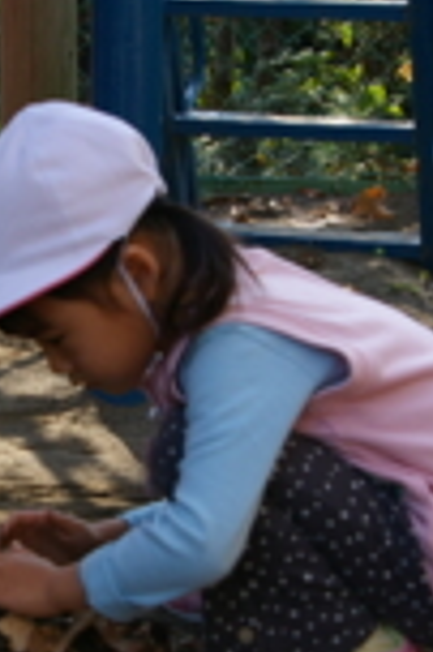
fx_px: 2212
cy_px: 354
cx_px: -51
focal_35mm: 122
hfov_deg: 11.0
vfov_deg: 16.8
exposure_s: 1/125
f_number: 6.7
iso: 200
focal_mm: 31
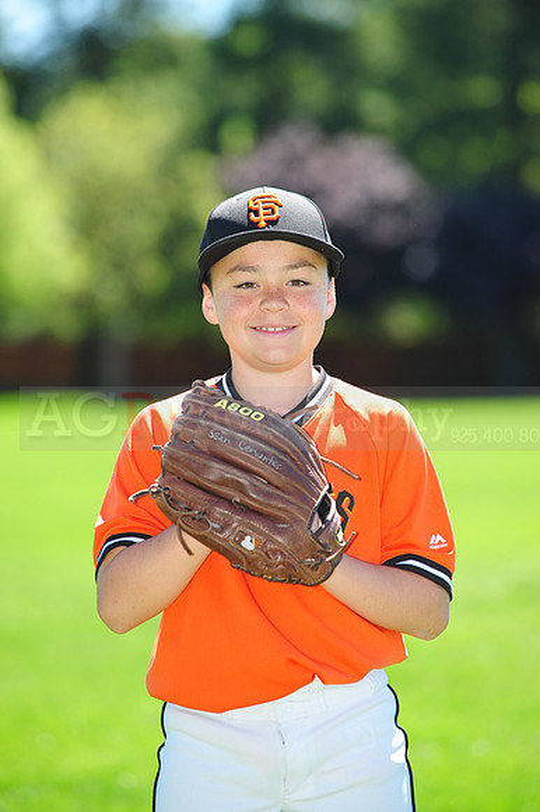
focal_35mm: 200
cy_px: 406
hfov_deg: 6.9
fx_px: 4505
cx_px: 270
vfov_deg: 10.3
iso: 320
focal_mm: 200
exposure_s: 1/500
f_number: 5
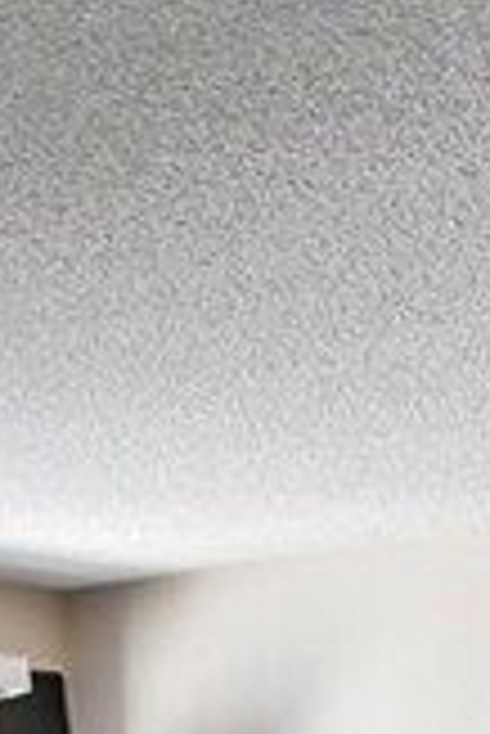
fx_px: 1793
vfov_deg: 20.5
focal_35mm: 88
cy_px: 1029
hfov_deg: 13.8
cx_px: -396
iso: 1250
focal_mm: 14
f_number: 2.8
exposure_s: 1/160
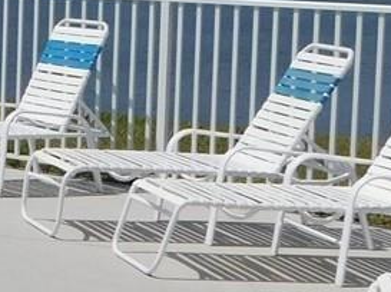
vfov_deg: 10.9
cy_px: 40
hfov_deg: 12.8
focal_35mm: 135
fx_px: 1523
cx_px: -394
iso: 125
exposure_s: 1/1250
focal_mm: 4
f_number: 6
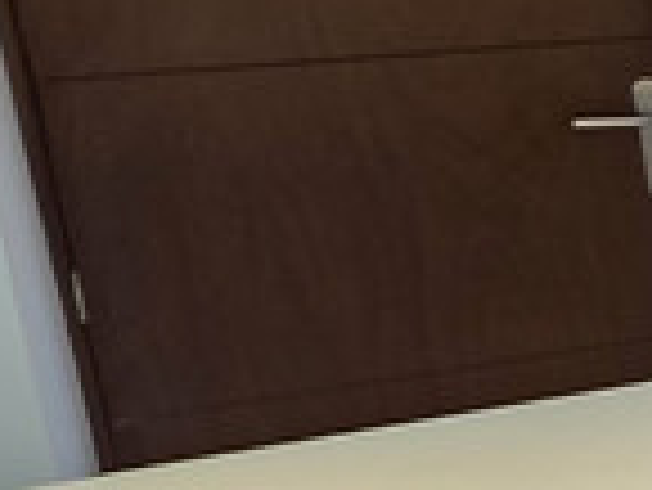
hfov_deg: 11.1
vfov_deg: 15.3
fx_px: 1829
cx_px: 2010
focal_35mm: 97
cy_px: 297
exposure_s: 1/60
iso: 200
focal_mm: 2.2
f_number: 1.9
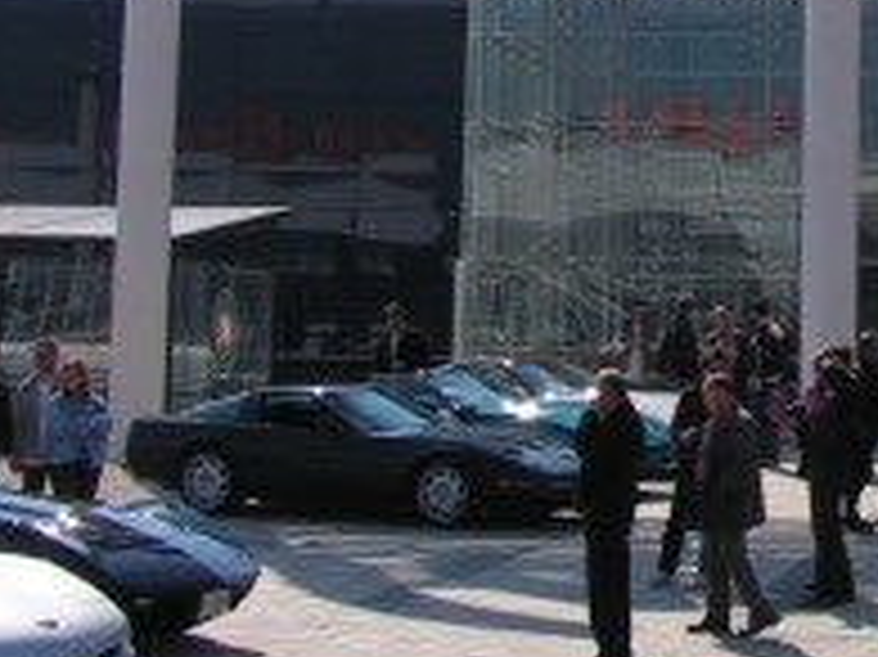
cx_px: 1207
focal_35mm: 125
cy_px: -68
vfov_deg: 11.7
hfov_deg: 14.9
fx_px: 3169
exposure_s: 1/640
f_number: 5.6
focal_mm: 6.3
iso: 50
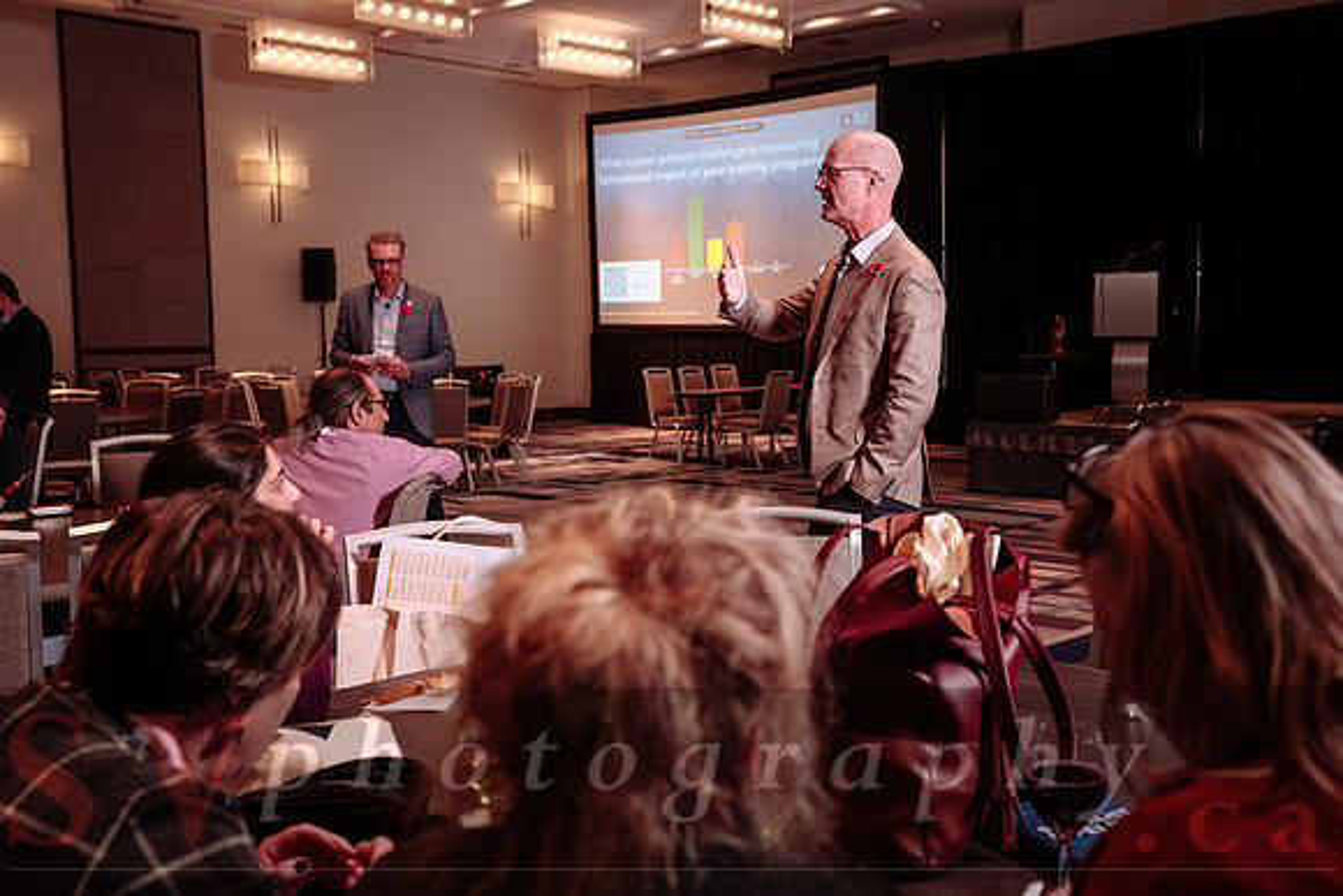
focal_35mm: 39
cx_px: 739
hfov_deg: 50.0
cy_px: 493
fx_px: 1438
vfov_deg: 34.6
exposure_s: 1/50
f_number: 4
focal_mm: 35
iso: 800
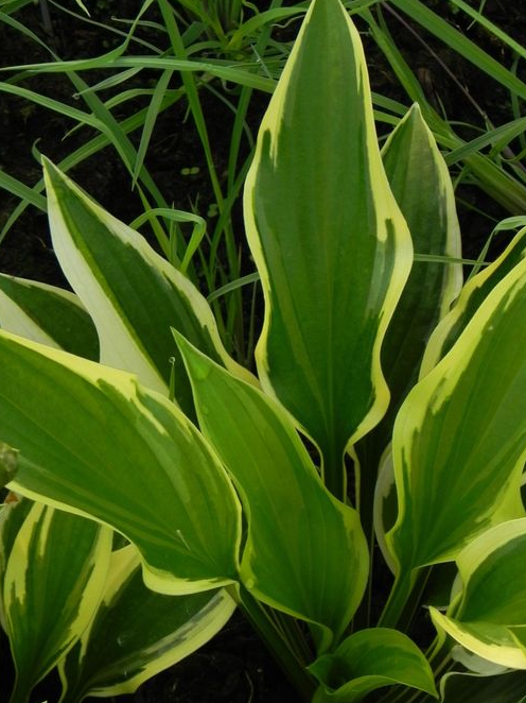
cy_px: 385
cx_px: 305
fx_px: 3163
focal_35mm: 156
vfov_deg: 12.7
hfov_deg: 9.5
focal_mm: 23
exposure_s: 1/50
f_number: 5
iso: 160
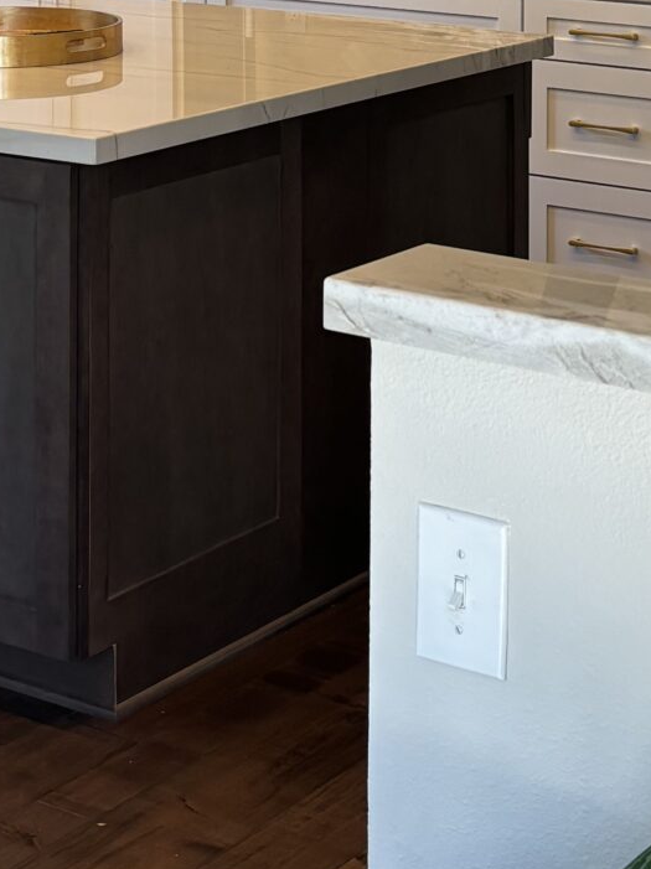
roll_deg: -0.6
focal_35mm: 95
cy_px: -208
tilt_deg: -2.1
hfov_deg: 15.5
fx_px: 2384
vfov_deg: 19.3
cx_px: 206
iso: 100
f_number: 1.6
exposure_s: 1/120
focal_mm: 5.96
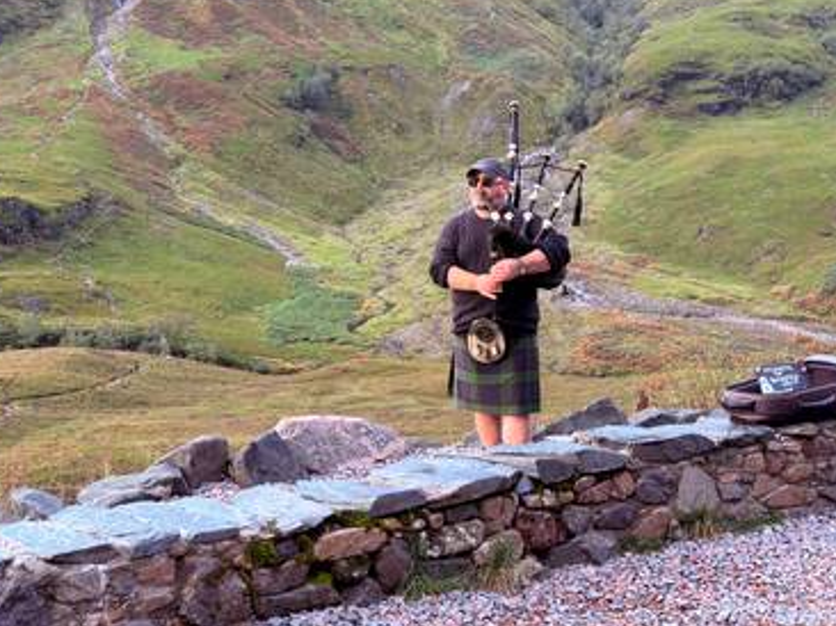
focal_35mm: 63
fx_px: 1520
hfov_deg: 30.7
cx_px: 404
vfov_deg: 23.2
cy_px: 235
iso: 64
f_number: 1.78
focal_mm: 6.76
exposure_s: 1/121
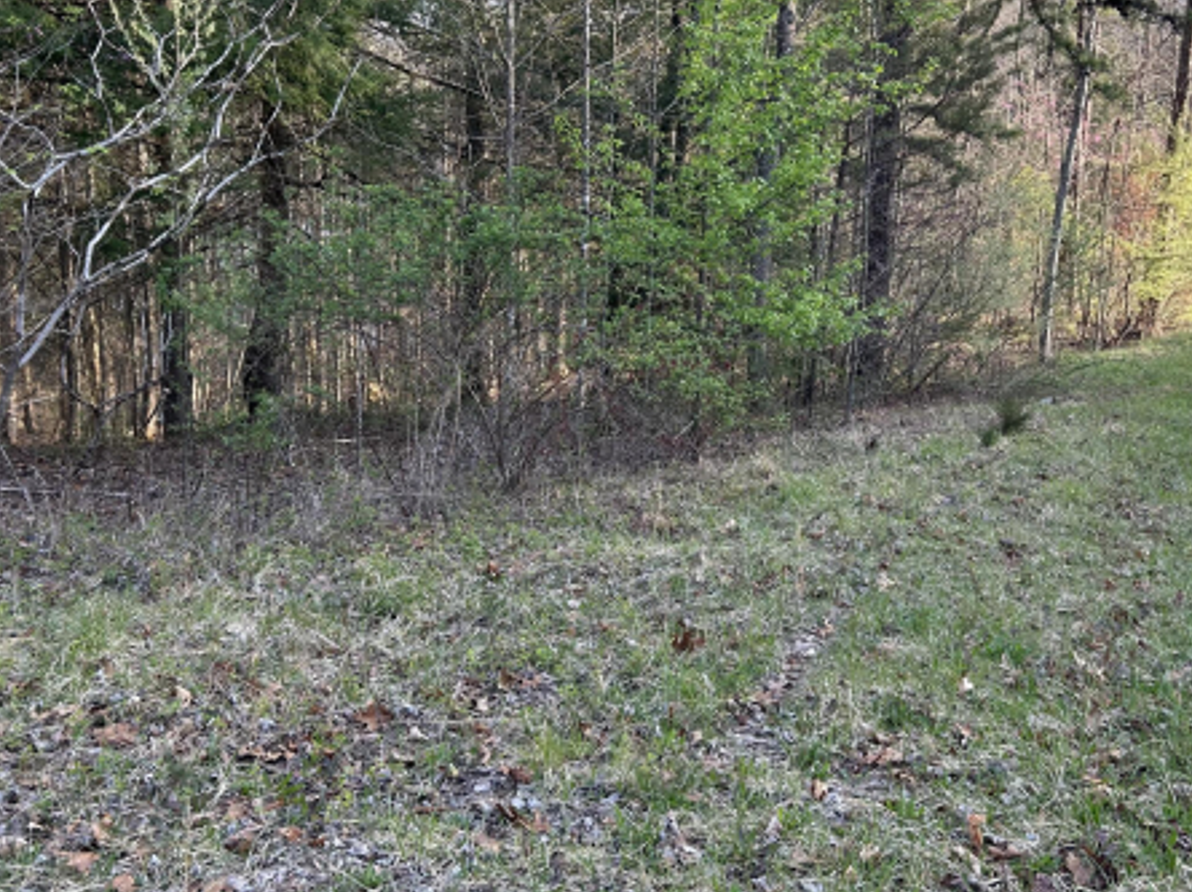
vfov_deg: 36.5
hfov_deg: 47.9
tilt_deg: -11.6
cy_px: 311
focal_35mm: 39
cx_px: 634
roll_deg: -0.6
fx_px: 1342
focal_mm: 5.7
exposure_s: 1/259
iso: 40
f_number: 1.5
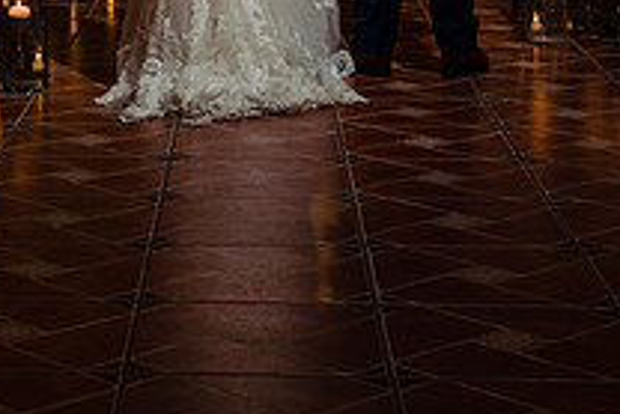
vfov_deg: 11.6
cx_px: 116
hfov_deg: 17.8
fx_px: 1965
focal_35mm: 114
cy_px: -158
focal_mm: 35
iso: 800
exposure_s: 1/160
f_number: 4
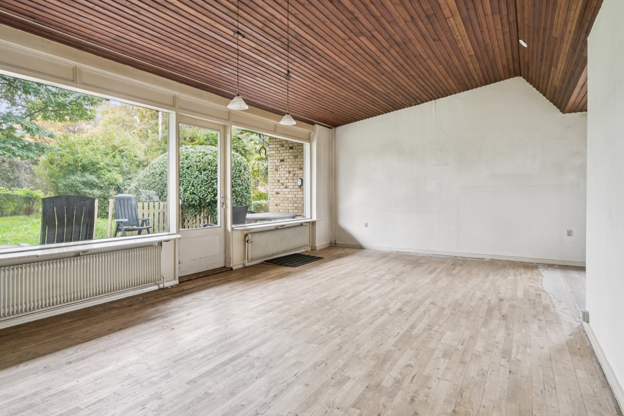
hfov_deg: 81.2
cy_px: 208
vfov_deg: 59.5
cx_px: 312
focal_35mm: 21
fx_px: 364
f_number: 7.1
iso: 800
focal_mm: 21
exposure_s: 1/8
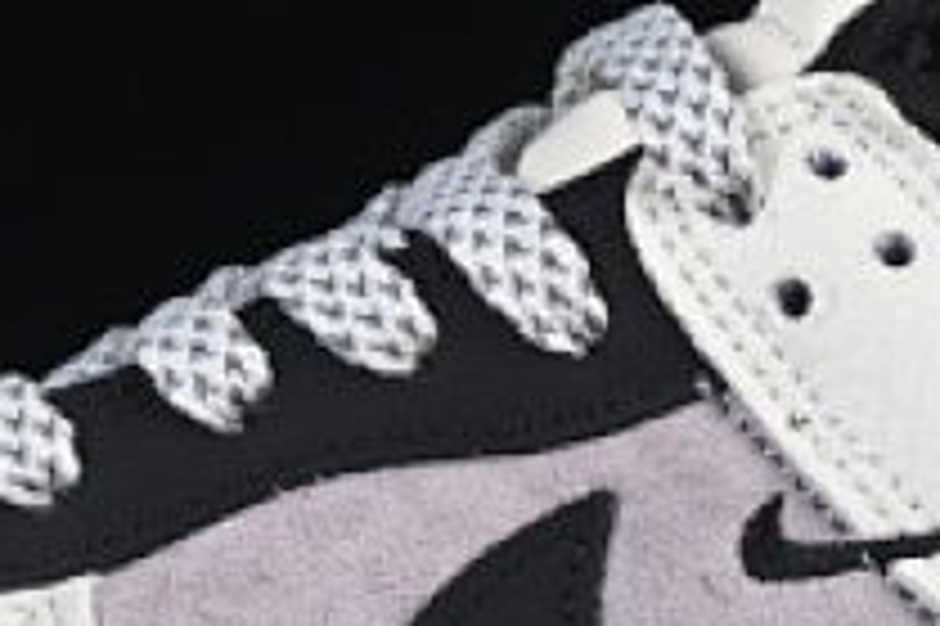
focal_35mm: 388
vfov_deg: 3.5
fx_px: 10123
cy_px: 324
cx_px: 589
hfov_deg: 5.3
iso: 160
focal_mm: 50
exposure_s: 1/80
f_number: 8
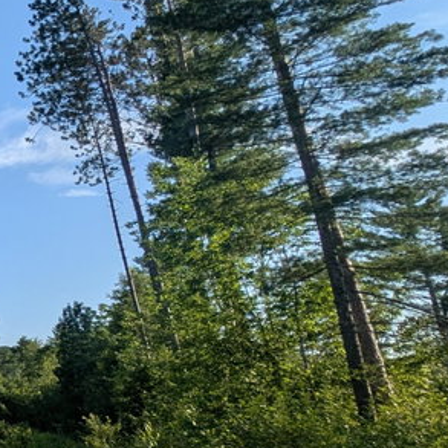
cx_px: -272
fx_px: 542
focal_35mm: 37
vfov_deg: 44.9
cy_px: 235
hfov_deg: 26.4
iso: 41
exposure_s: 1/1437
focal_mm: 2.23
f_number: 1.95
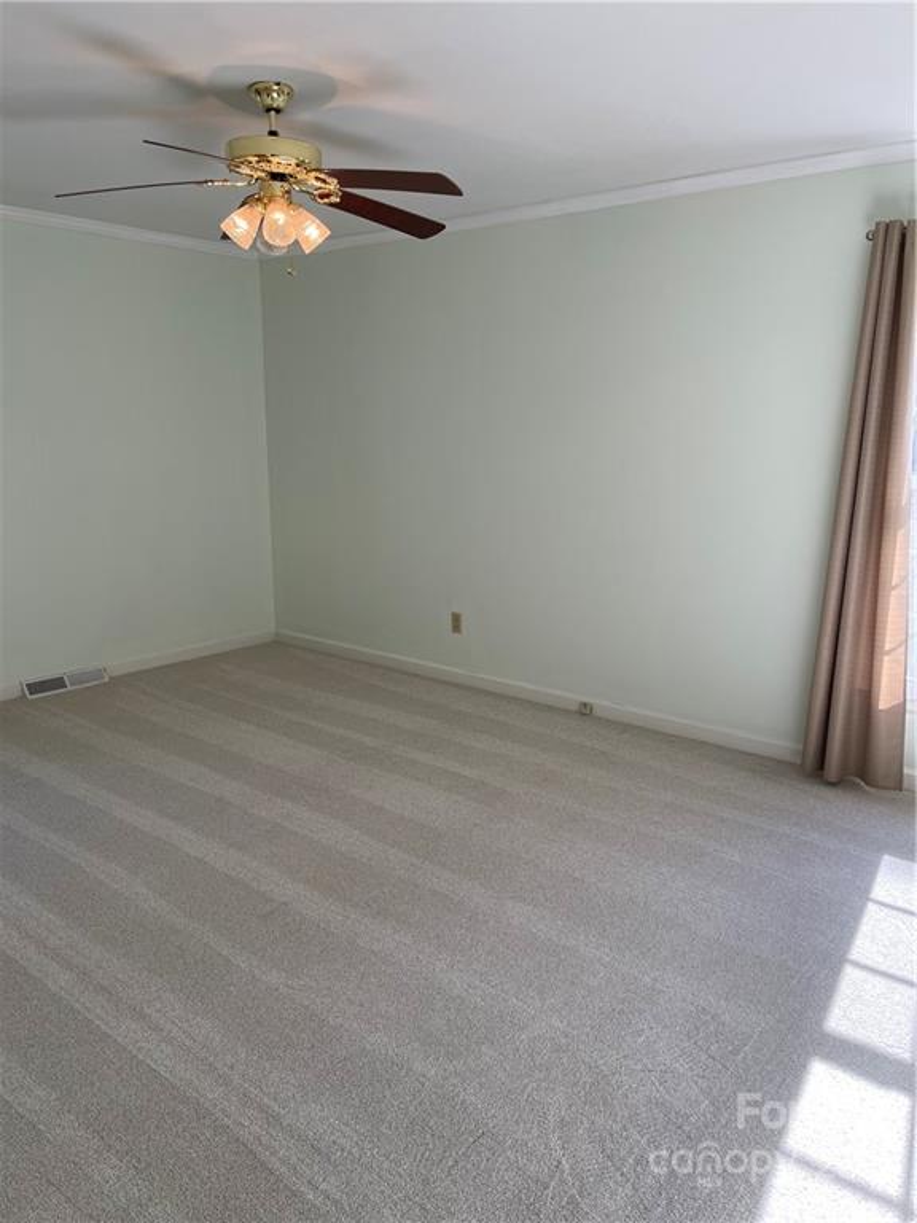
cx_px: 458
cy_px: 612
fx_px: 918
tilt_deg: -12.2
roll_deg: -0.9
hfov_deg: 53.1
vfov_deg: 67.3
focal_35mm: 26
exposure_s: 1/218
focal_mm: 5.1
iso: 32
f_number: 1.6
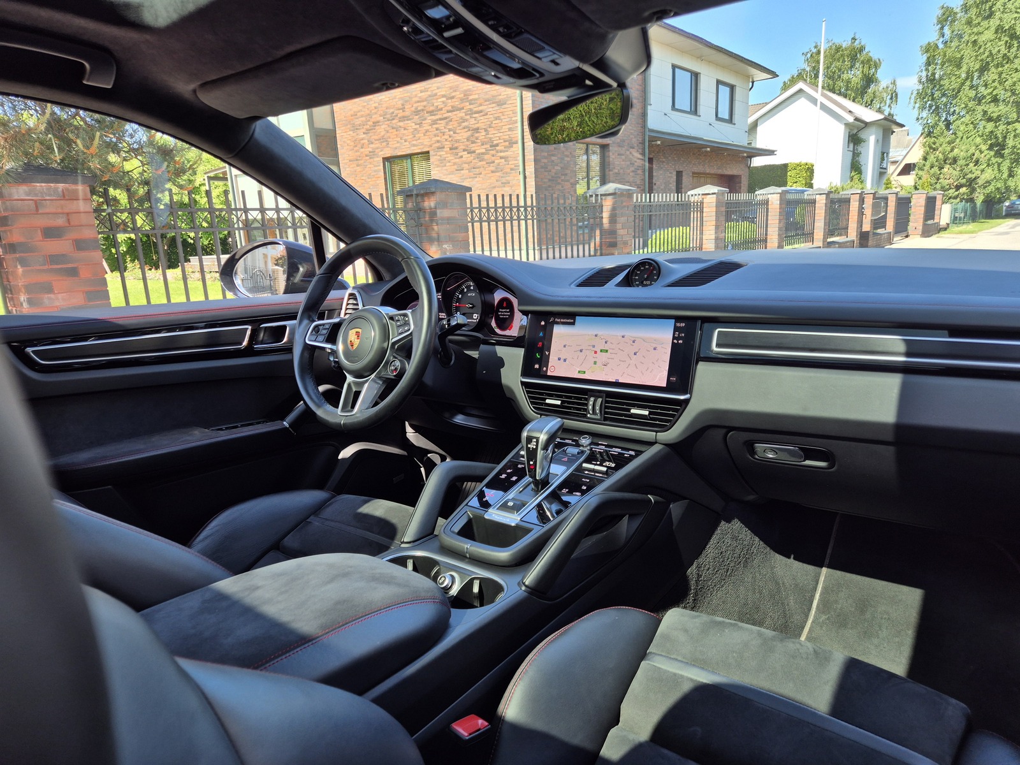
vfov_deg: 58.9
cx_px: 510
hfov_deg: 73.9
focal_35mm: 23
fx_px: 678
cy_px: 382
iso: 25
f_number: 1.8
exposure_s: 1/180
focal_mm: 5.4
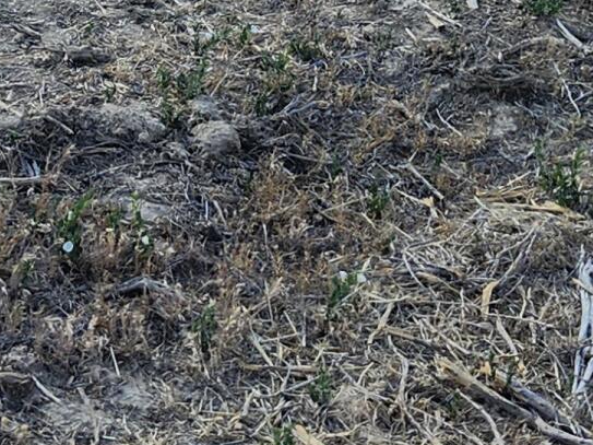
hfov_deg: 15.4
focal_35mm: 127
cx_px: 83
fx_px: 2175
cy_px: -434
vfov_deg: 10.7
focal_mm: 5.54
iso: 25
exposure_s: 1/1222
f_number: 1.8
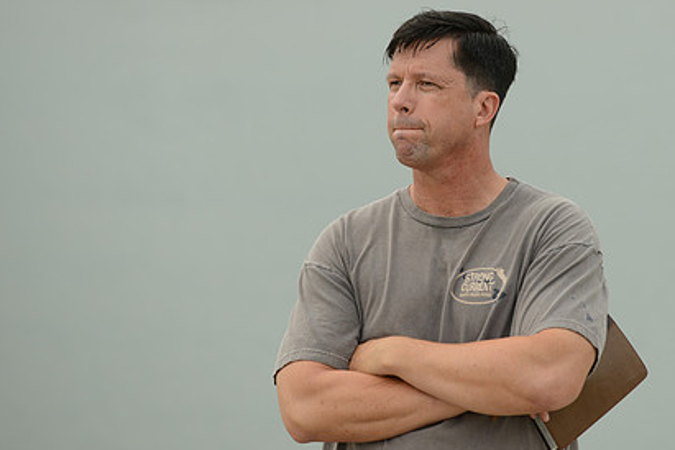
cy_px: 144
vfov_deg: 4.9
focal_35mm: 282
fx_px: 5287
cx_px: 458
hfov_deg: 7.3
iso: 400
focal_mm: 200
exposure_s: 1/640
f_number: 5
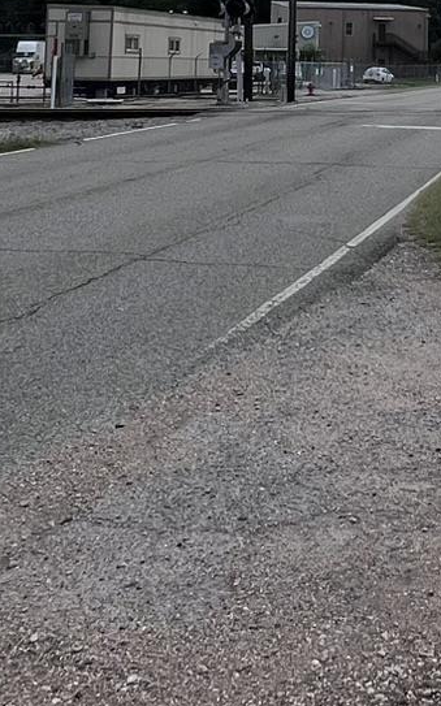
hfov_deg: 23.9
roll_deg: -0.5
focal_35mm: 52
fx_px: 1001
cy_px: -57
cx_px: 425
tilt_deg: +6.1
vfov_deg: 34.1
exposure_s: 1/5000
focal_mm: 1.57
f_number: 1.8
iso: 32
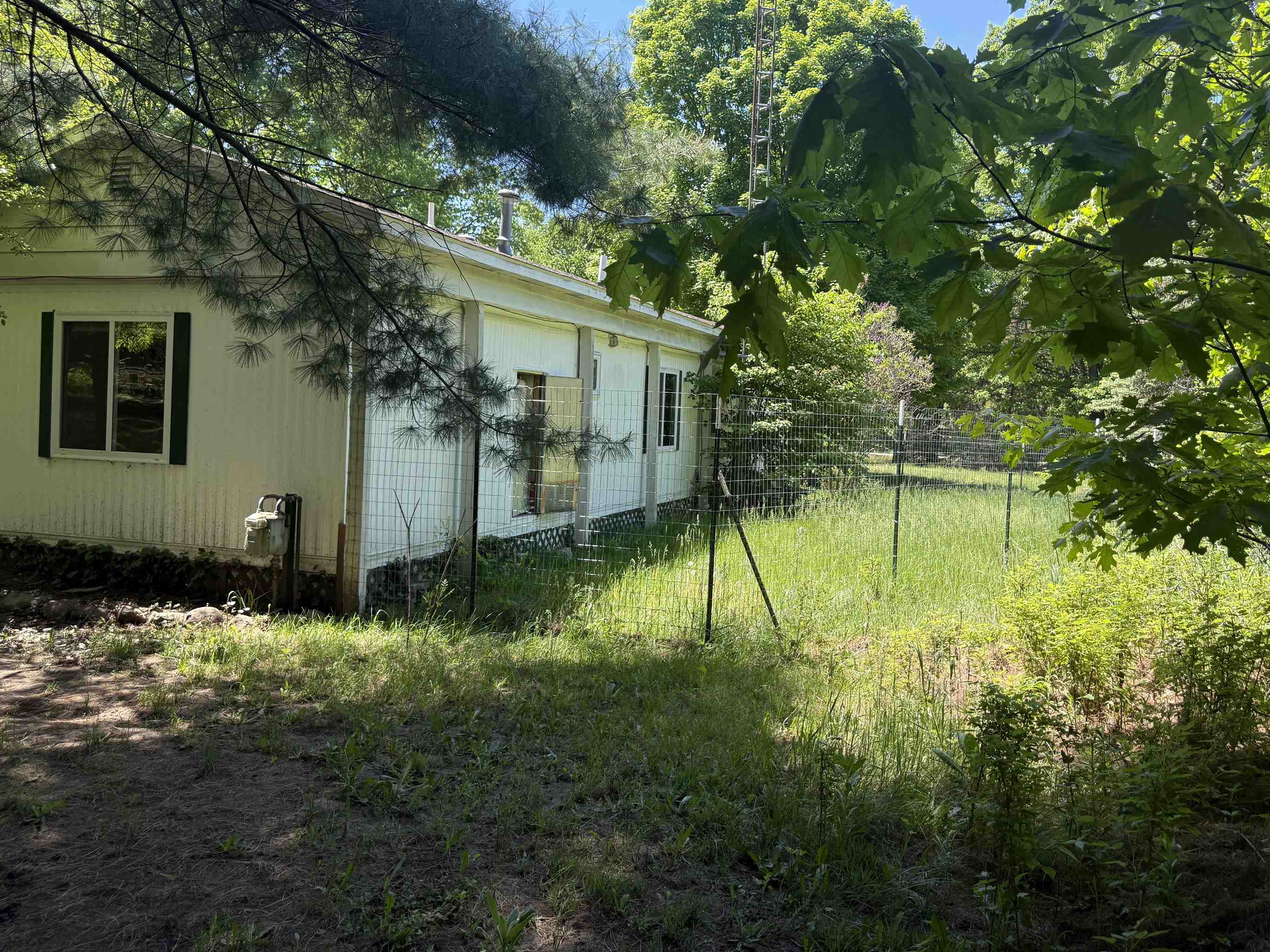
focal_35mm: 27
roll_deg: -2.2
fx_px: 991
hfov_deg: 65.2
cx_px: 696
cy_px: 417
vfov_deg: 51.2
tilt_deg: -0.6
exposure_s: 1/1005
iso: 100
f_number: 1.78
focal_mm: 6.76
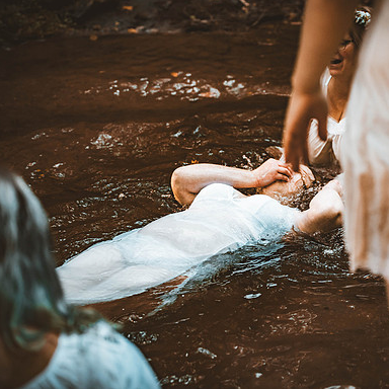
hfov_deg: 14.8
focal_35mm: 118
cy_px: 194
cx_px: 251
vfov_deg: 14.8
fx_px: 1500
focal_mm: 92
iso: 1000
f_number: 2.8
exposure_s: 1/400
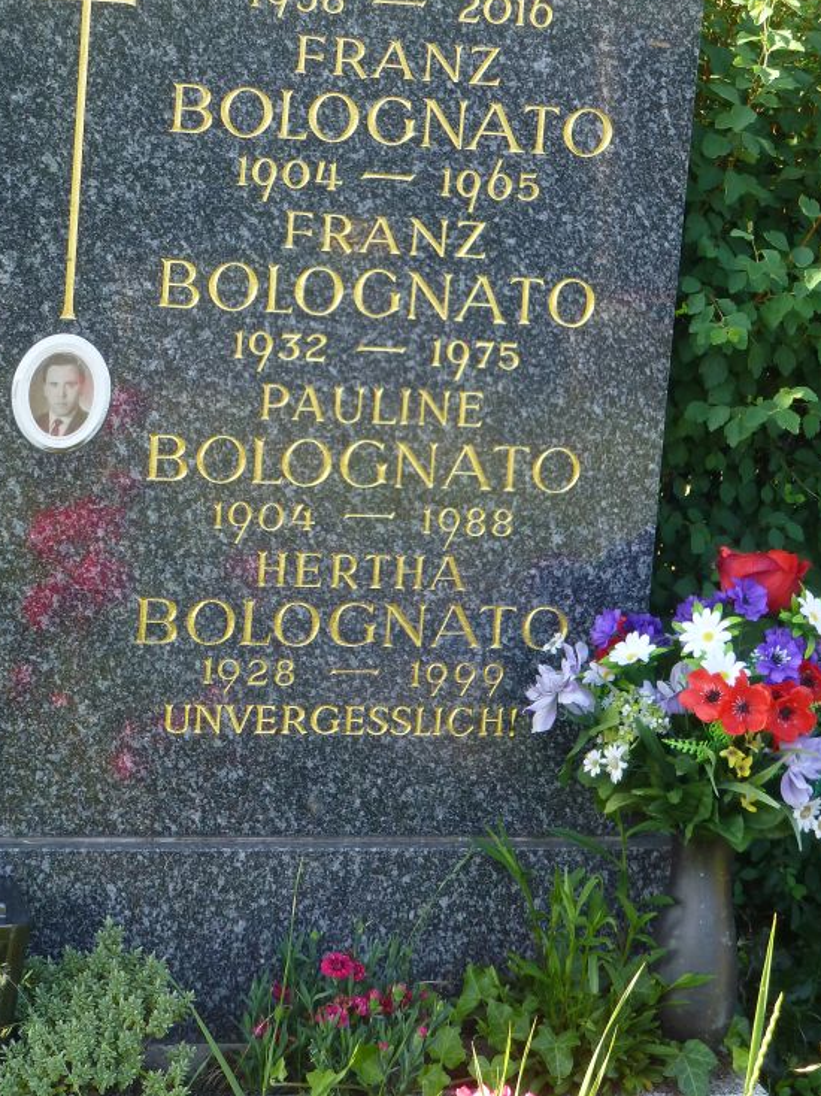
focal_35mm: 96
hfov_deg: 15.4
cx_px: 388
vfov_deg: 20.3
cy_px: 319
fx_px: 3038
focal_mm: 11.7
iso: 125
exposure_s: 1/60
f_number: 4.9
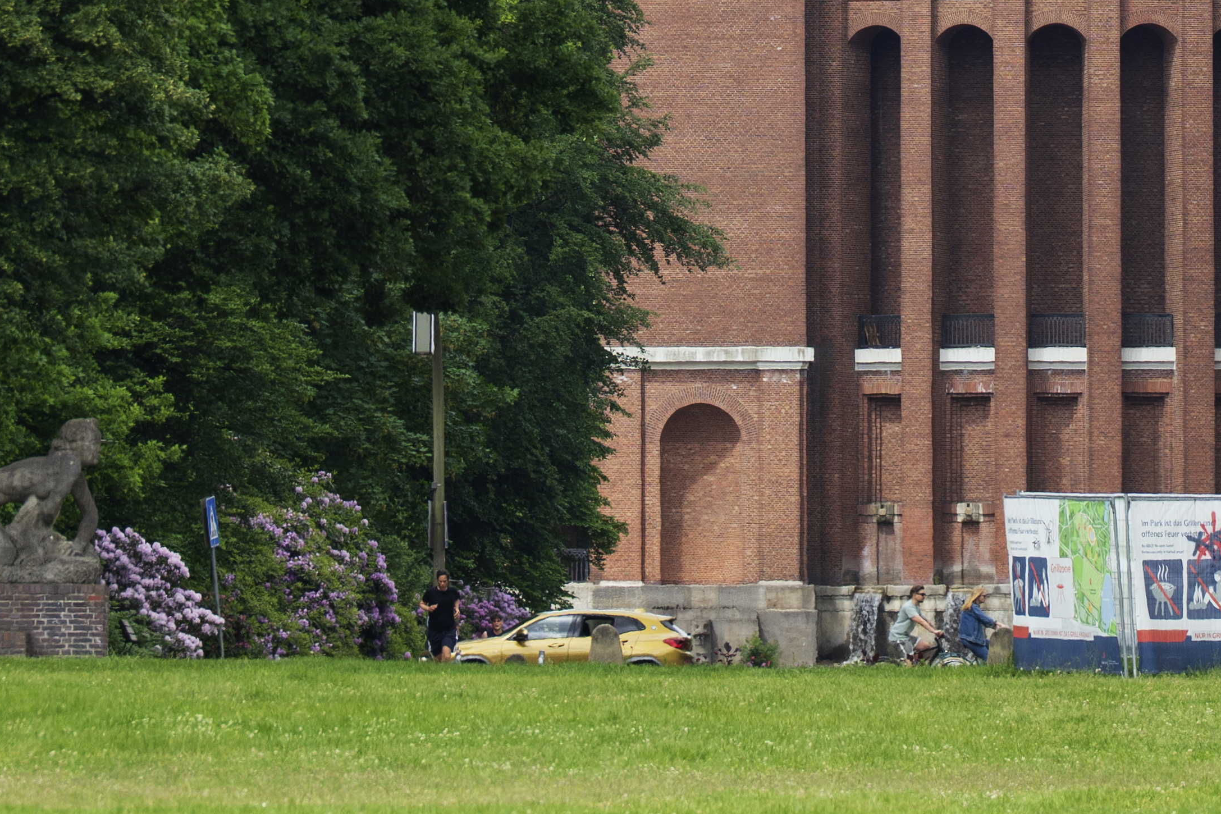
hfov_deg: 3.5
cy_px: -306
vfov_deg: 2.3
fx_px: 20077
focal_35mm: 592
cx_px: 1108
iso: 200
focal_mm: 188
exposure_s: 1/320
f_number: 6.3
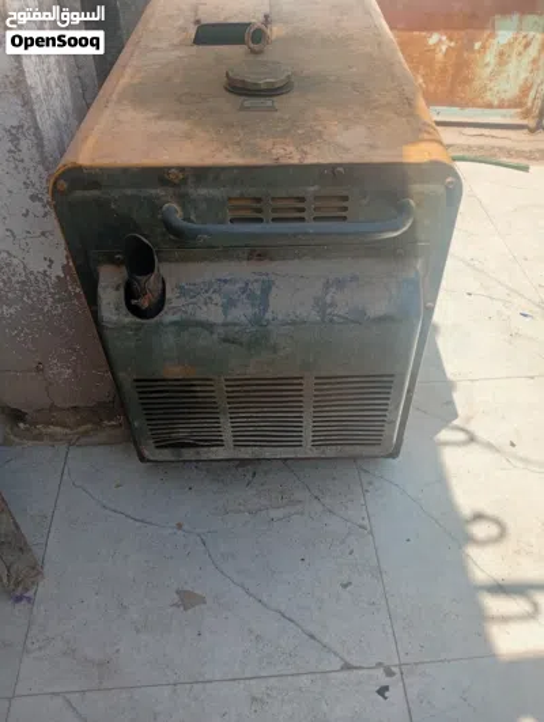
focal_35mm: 27
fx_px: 564
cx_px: 272
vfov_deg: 65.2
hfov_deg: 51.5
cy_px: 361
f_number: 1.8
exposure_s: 1/152
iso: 50
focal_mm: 3.98
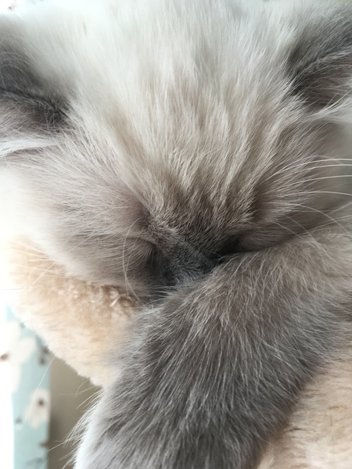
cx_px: 176
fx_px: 393
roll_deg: -5.2
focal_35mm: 29
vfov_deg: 61.7
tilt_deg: -8.7
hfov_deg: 48.2
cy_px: 234
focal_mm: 4.15
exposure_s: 1/100
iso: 32
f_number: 2.2
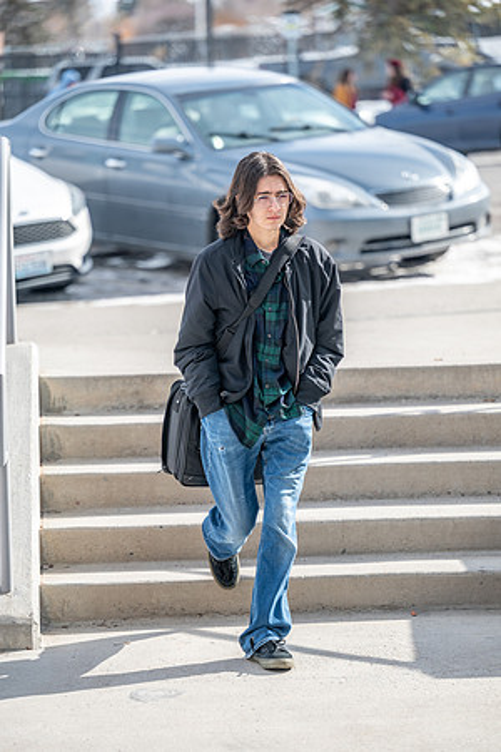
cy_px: 376
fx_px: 2609
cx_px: 250
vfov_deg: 16.4
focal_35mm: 125
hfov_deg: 11.0
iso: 100
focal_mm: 125
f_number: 2.8
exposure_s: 1/800
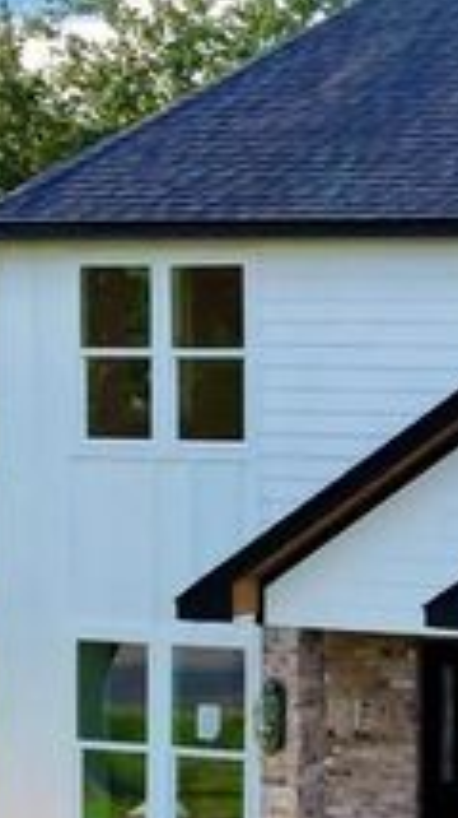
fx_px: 2705
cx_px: 813
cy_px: 424
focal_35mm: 125
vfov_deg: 17.2
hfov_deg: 9.3
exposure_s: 1/1500
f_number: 1.7
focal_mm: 6.72
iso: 100
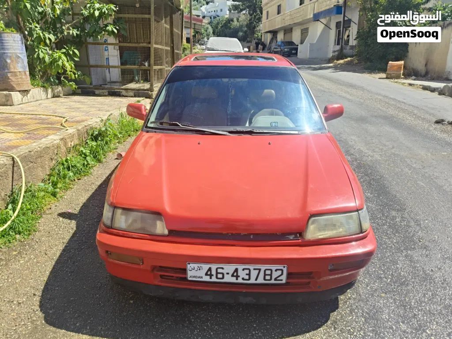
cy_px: 170
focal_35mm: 26
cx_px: 226
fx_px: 339
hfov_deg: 67.3
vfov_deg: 53.1
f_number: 1.8
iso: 80
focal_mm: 4.84
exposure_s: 1/2007
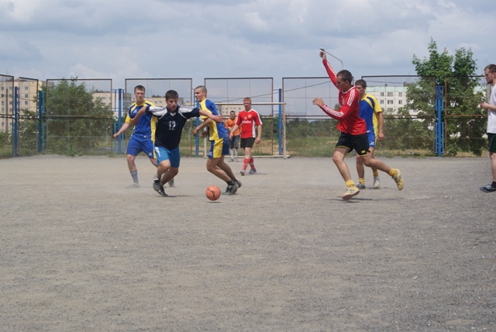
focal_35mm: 82
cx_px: 248
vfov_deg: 16.6
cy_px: 166
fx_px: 1138
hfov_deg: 24.6
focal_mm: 55
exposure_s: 1/320
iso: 100
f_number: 8
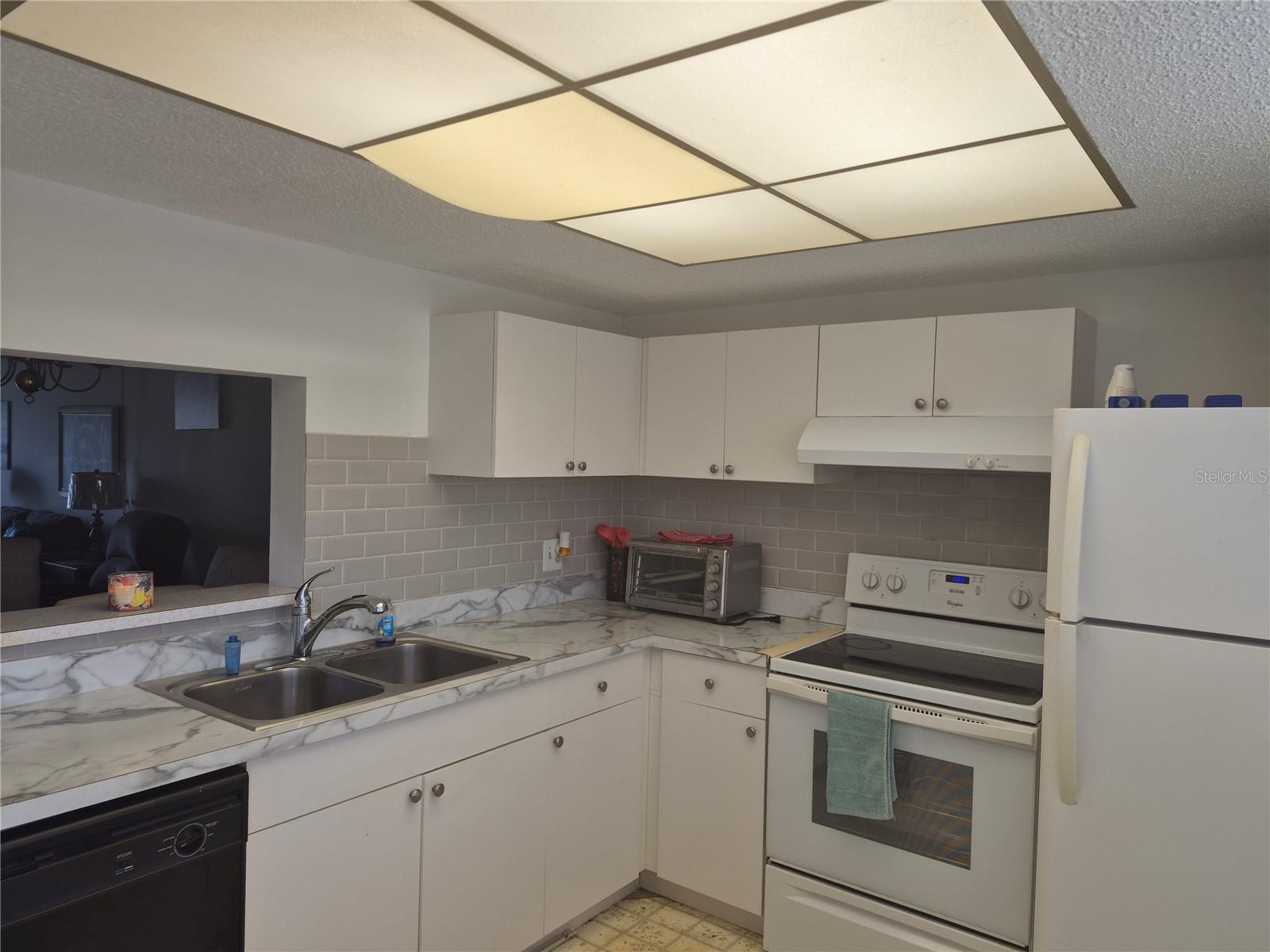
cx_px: 635
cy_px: 476
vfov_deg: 58.9
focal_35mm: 23
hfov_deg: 73.9
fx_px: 844
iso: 25
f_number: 1.8
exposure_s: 1/139
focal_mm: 5.4
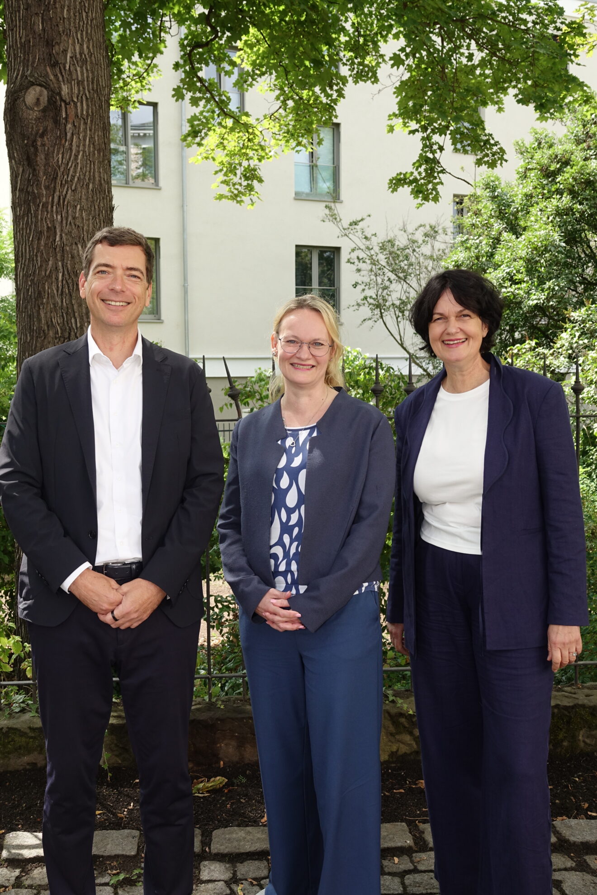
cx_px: 298
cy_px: 448
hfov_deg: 33.4
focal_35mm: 40
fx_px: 995
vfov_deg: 48.5
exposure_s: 1/400
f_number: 4
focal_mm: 14.65
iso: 200
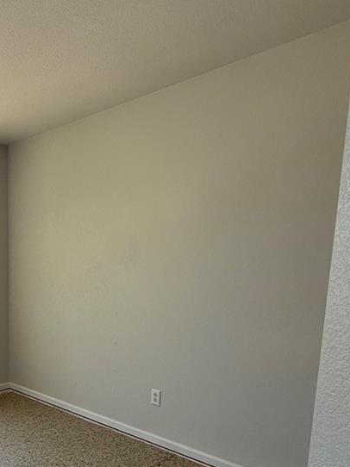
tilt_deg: -6.7
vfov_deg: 56.6
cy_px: 325
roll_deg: +1.6
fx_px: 418
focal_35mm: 31
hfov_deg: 39.3
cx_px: -11
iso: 64
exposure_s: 1/171
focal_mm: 2.22
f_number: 2.2
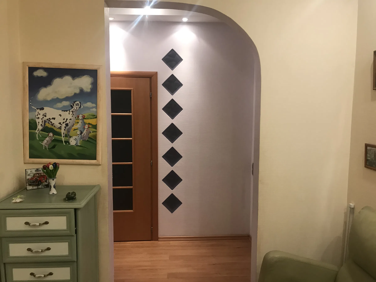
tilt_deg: -1.9
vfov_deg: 49.7
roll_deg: -1.4
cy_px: 141
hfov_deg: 63.4
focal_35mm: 28
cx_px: 188
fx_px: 304
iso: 50
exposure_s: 1/17
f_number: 1.8
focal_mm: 3.99
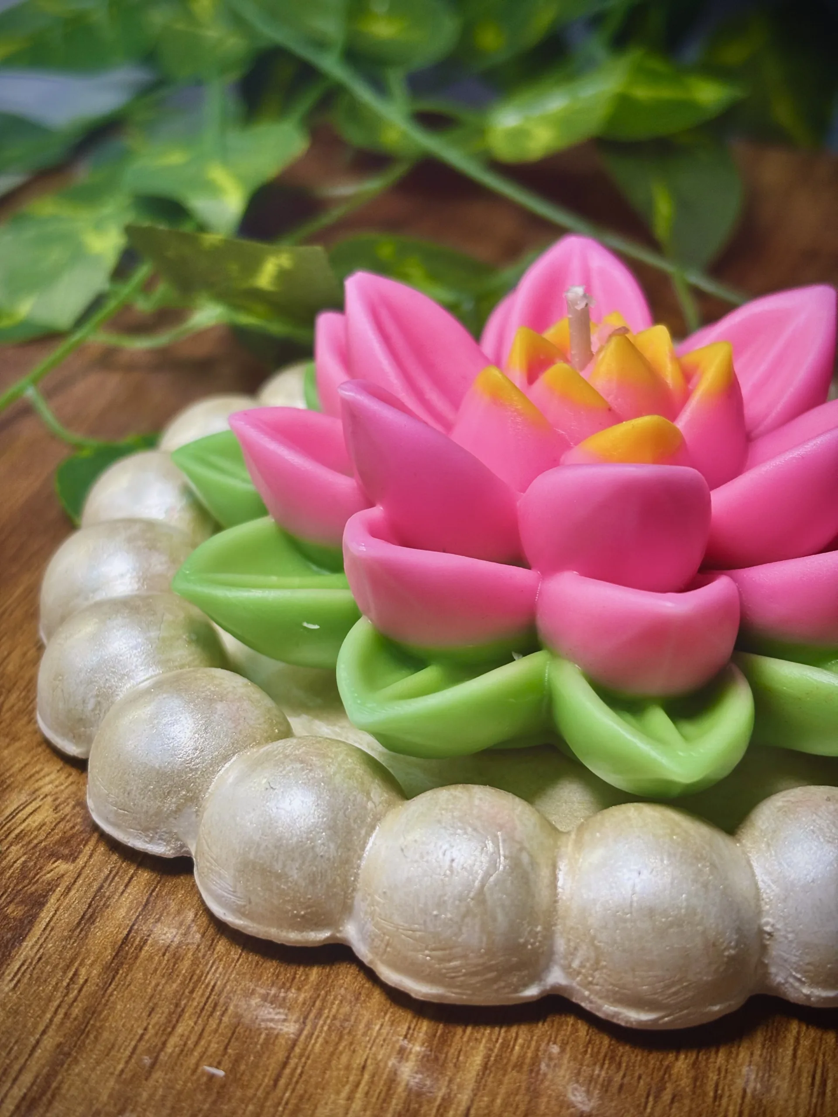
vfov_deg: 36.8
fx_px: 1678
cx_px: 419
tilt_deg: -31.0
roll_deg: -2.6
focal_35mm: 52
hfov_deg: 28.0
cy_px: 558
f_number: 1.6
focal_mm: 5.96
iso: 32
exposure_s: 1/50
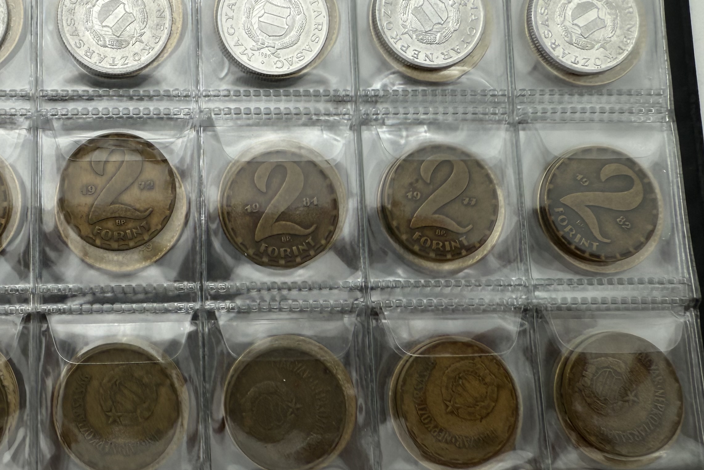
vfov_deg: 30.0
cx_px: 163
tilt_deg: -80.5
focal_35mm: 44
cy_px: 112
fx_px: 860
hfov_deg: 42.9
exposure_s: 1/247
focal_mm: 2.22
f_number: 2.2
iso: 40
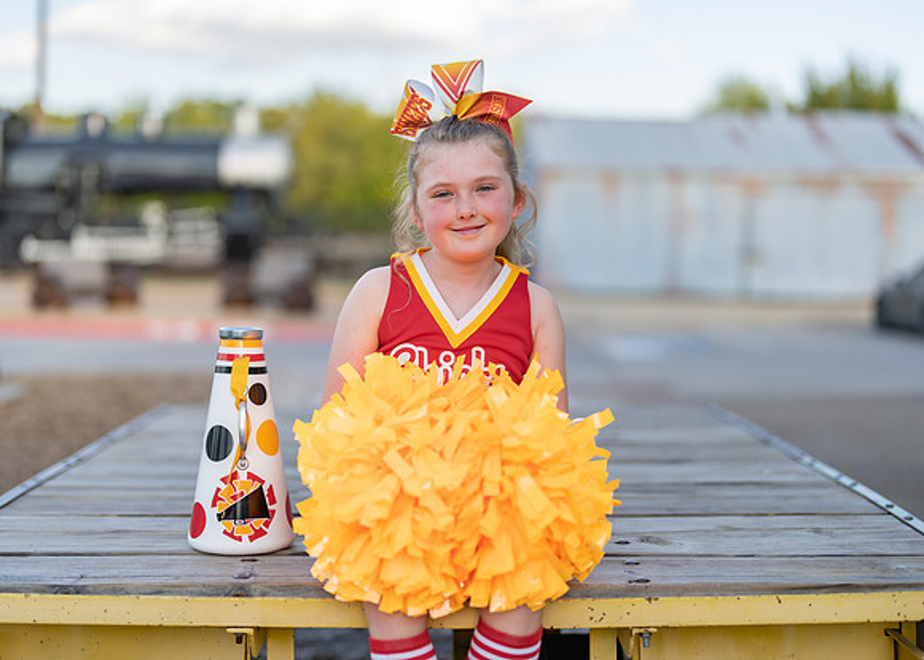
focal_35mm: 54
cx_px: 465
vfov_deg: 26.0
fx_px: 1429
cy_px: 332
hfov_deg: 35.8
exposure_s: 1/2000
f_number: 1.2
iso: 100
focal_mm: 50
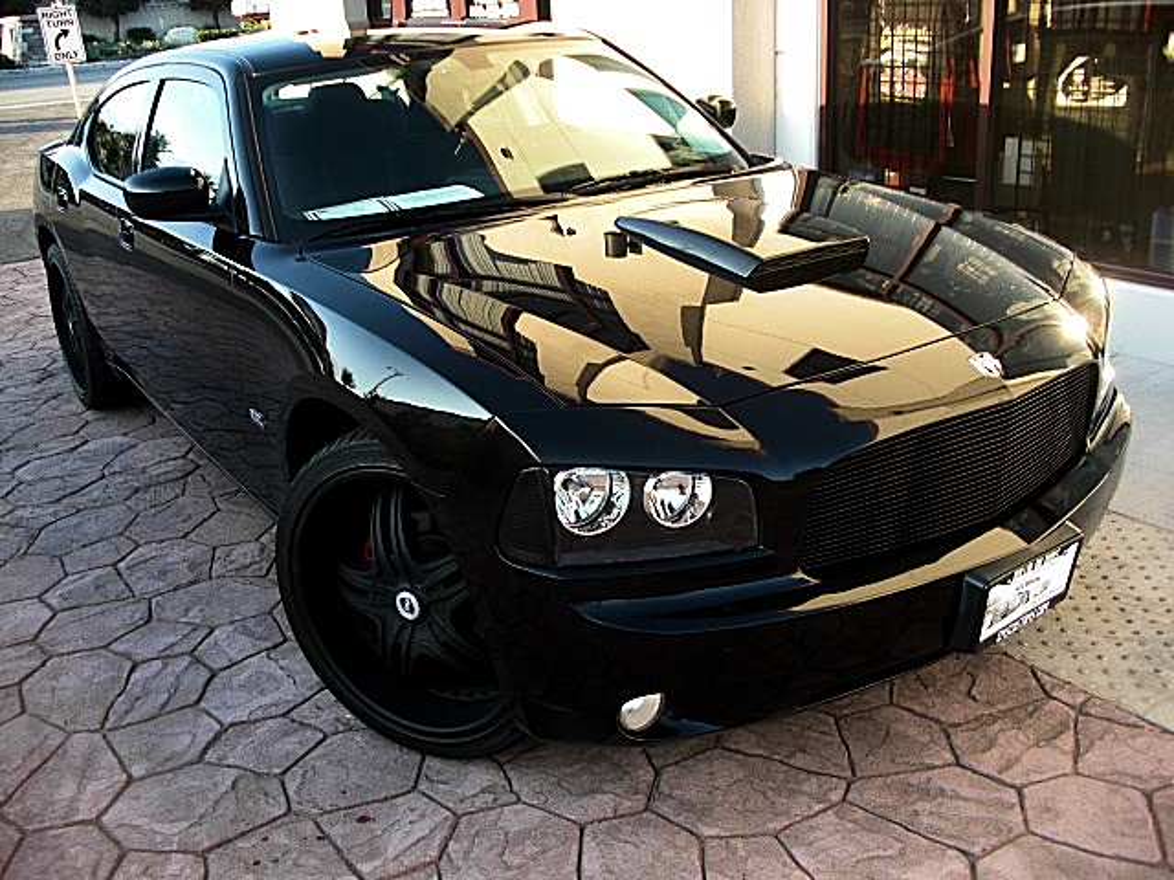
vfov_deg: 39.7
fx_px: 1221
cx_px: 587
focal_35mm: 36
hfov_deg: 51.4
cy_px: 440
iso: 50
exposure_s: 1/80
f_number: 2.8
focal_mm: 6.3
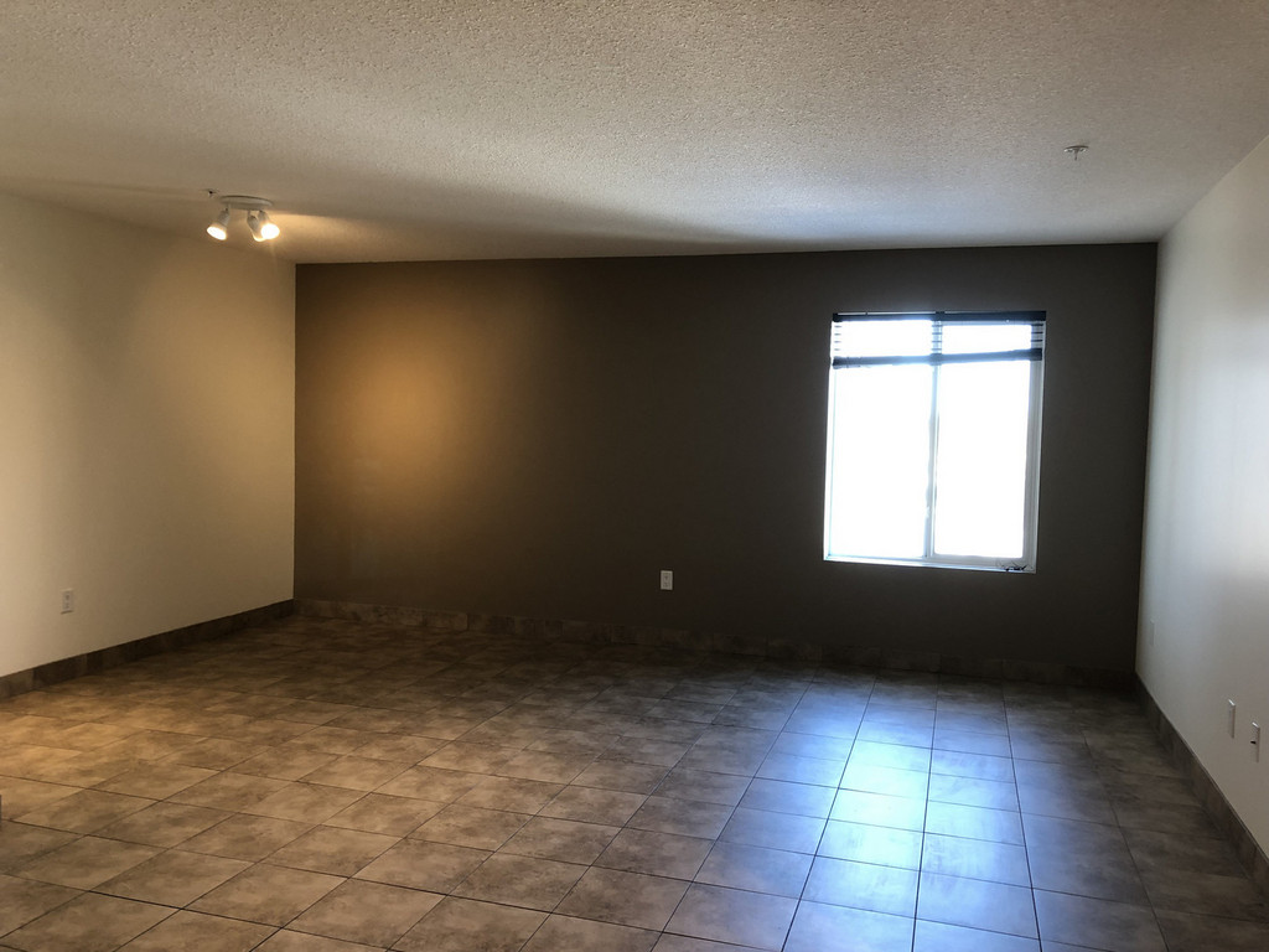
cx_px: 634
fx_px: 1026
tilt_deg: -3.6
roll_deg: -1.8
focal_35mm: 28
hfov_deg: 63.4
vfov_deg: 49.7
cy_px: 476
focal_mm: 3.99
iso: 40
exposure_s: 1/20
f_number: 1.8
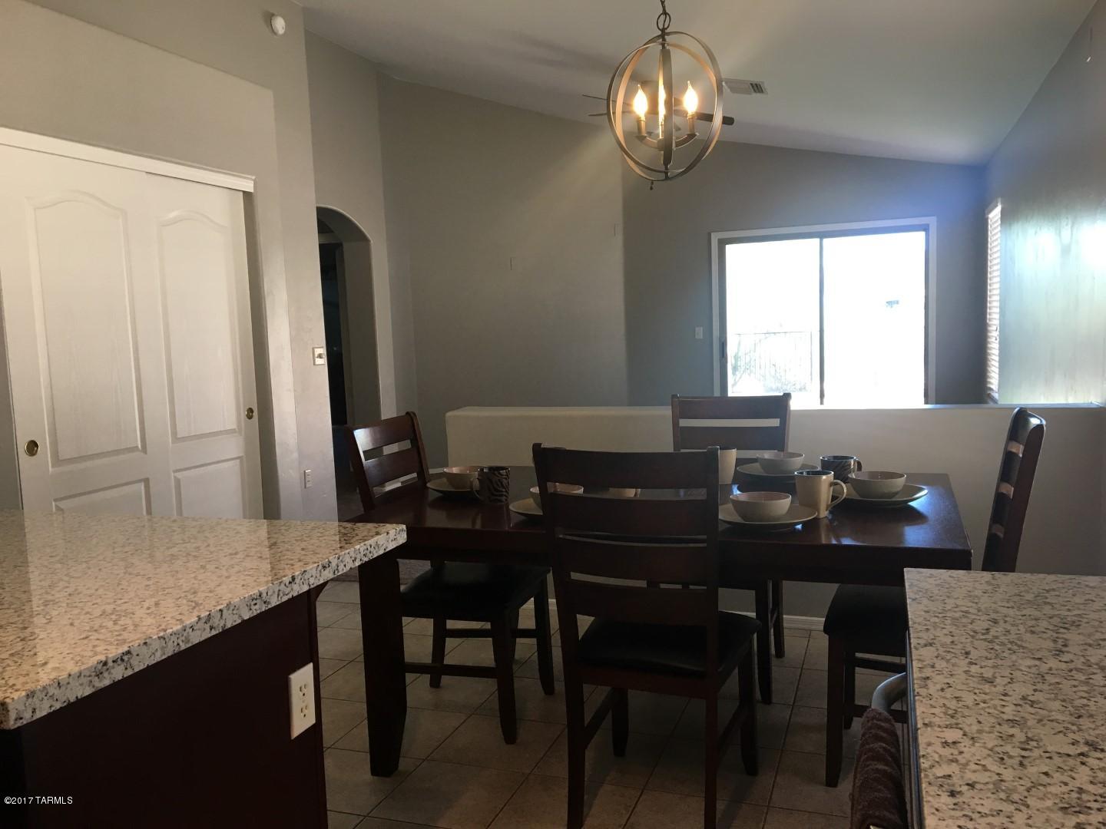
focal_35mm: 29
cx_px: 553
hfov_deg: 61.7
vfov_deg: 48.2
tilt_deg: -6.1
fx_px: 927
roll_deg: +2.8
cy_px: 414
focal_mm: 4.15
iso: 40
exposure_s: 1/30
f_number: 2.2
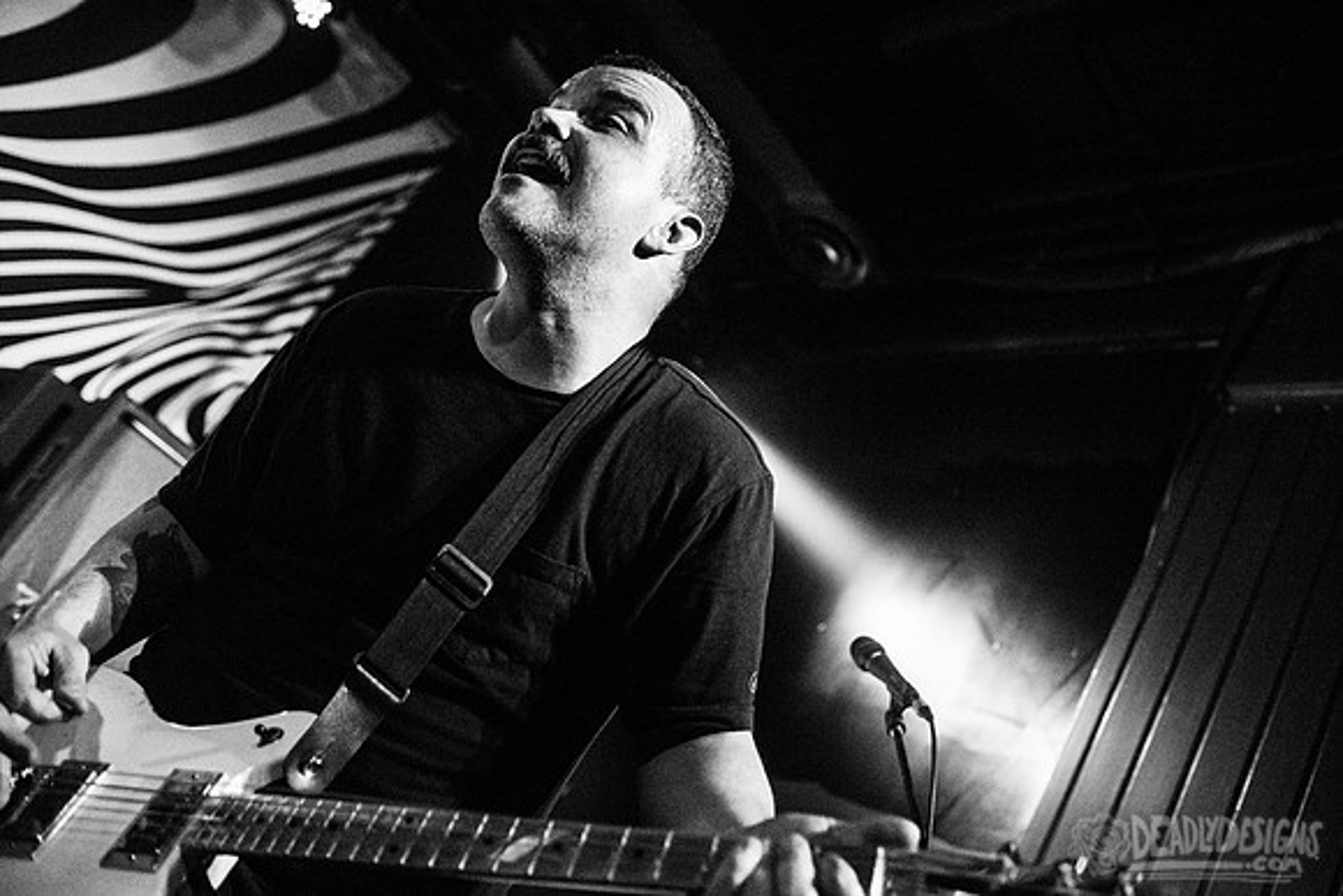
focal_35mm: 35
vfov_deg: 37.9
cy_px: 448
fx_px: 1306
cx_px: 672
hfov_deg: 54.4
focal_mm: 35
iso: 3200
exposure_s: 1/400
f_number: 3.2
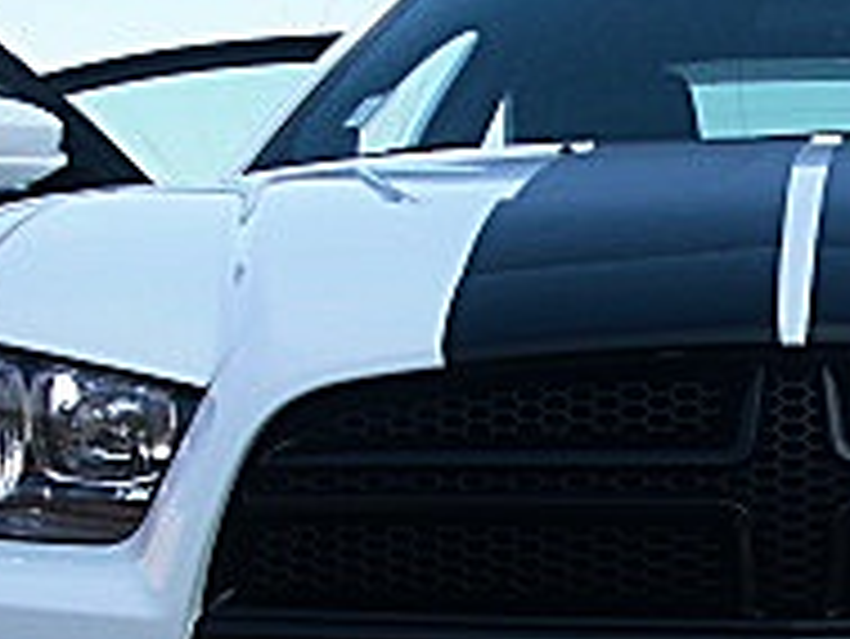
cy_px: 562
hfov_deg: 15.8
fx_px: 2998
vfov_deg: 12.1
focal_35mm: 122
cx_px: 863
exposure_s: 1/500
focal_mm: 6.3
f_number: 2.8
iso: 50
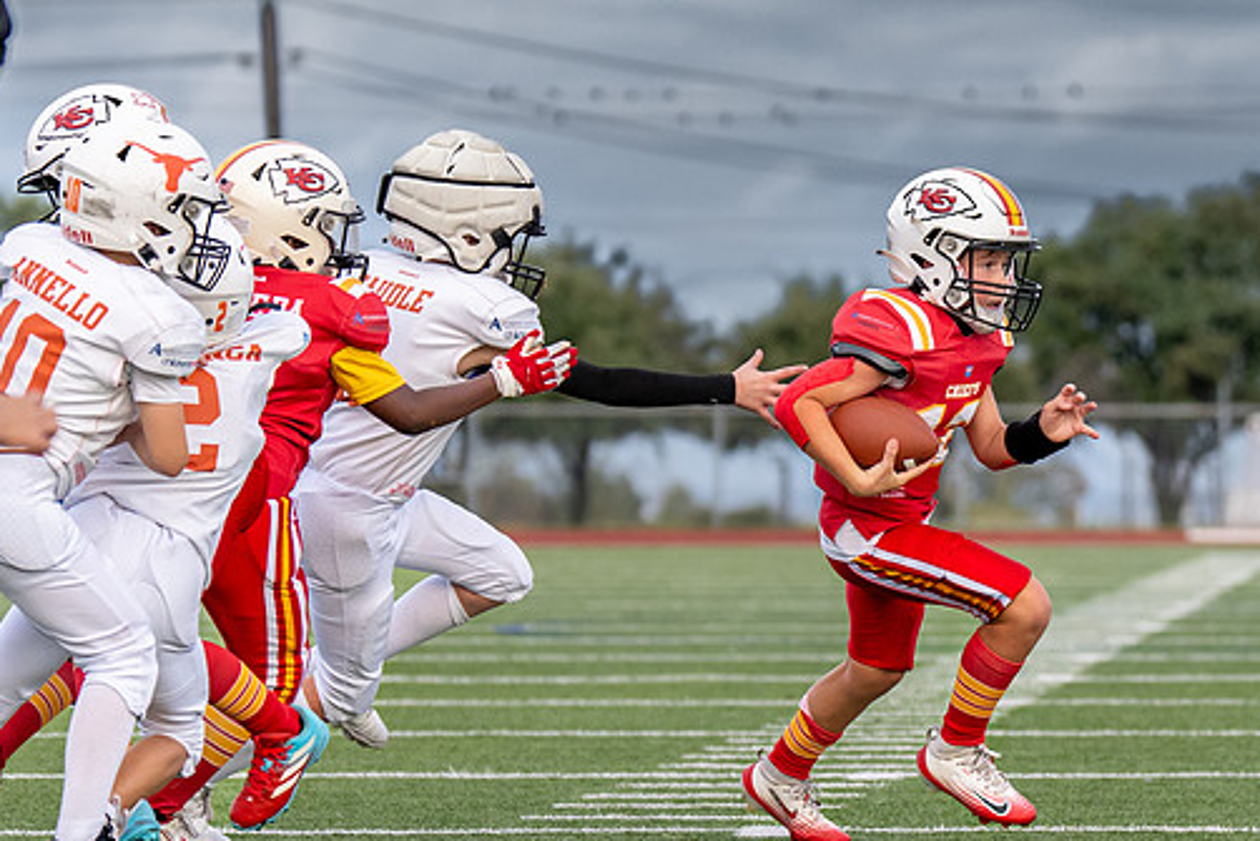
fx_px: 11903
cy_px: 492
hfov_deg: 6.1
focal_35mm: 340
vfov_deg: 4.0
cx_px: 911
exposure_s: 1/2500
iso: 400
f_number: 2.8
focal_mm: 104
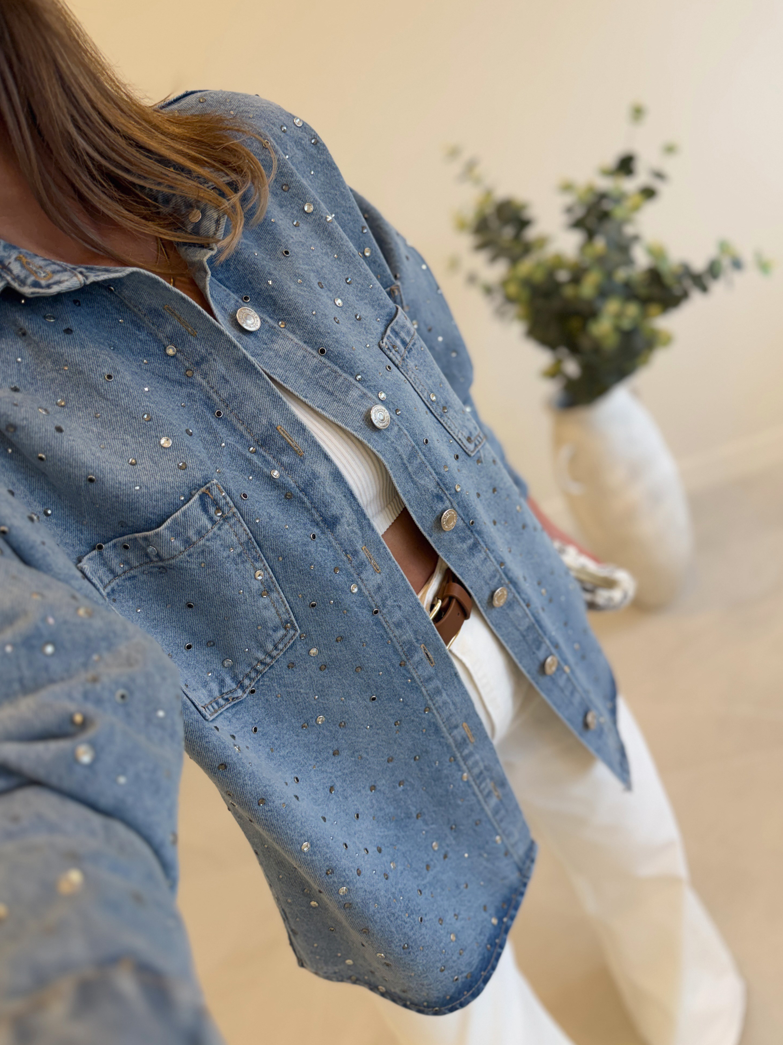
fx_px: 754
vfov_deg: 69.4
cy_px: 525
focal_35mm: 25
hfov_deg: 54.9
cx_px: 393
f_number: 1.78
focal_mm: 6.76
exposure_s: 1/100
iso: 160
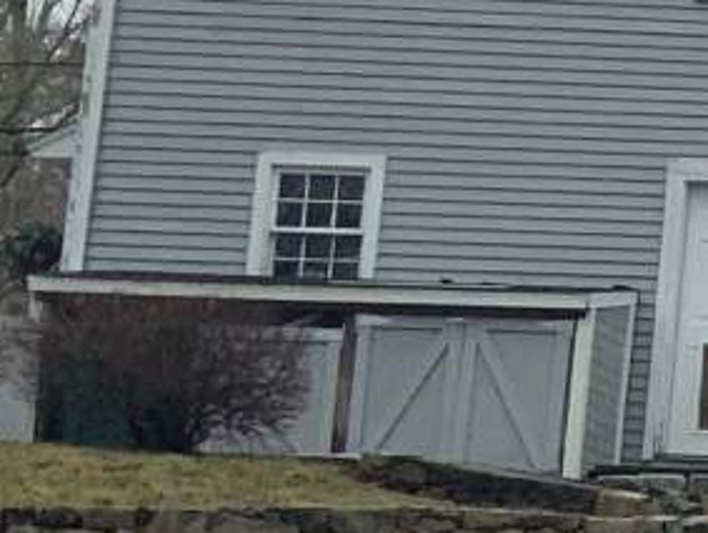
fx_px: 3420
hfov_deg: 9.8
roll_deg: -0.1
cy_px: 213
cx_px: 1904
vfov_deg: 8.9
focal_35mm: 167
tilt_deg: +10.7
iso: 16
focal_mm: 3
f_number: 1.8
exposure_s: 1/1451
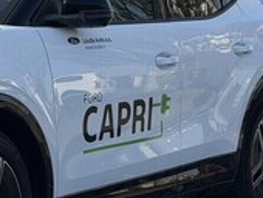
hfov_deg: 12.3
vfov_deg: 9.6
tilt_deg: -2.5
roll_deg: -0.2
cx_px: -80
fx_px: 1179
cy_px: 58
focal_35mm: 155
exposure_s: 1/3226
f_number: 1.78
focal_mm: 6.76
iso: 64
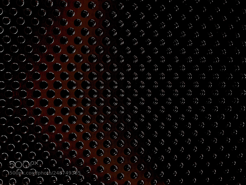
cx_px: 123
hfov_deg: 63.4
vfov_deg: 49.7
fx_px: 199
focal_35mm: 28
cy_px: 92
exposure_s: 1/17
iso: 100
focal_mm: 3.99
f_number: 1.8
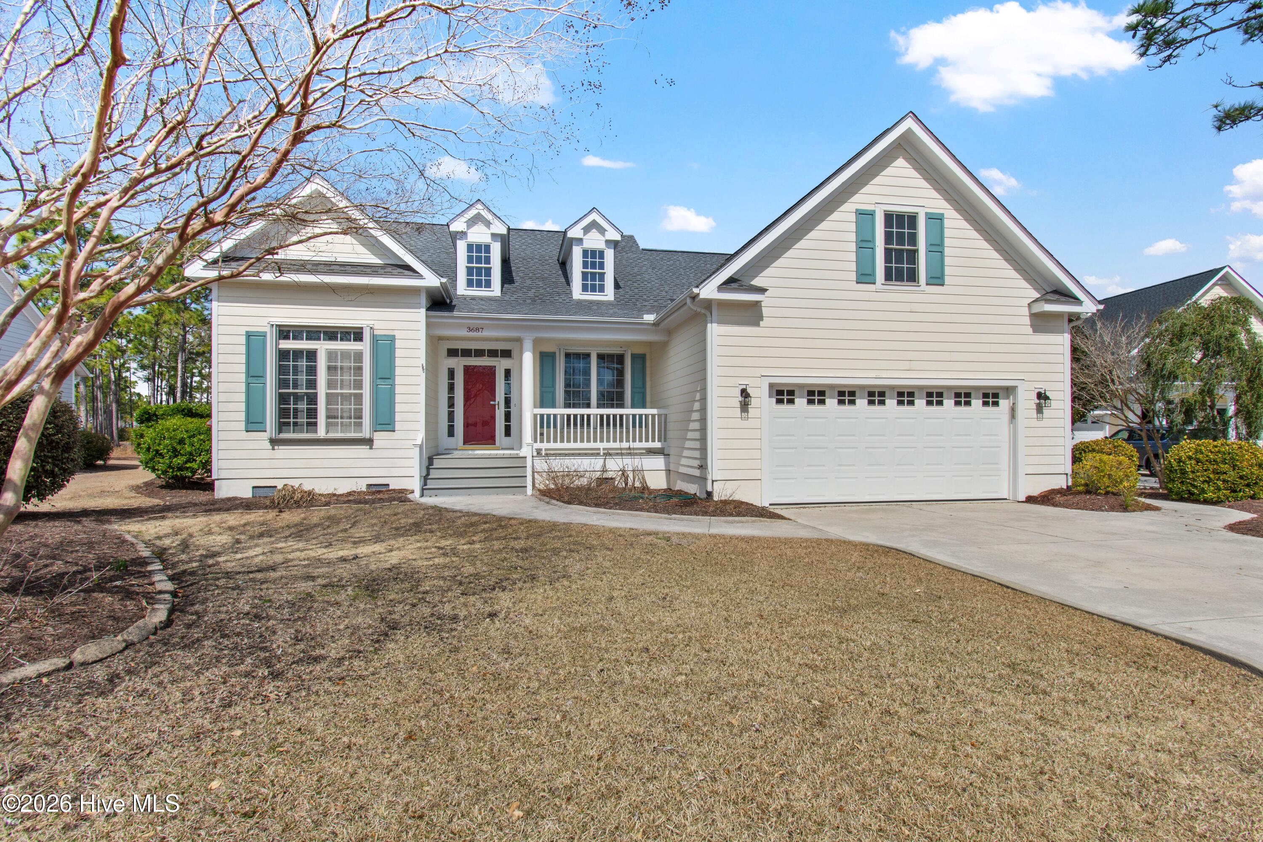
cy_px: 421
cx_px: 632
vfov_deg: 70.4
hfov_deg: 93.3
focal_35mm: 17
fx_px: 596
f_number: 10
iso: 100
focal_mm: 11.5
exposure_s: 1/400
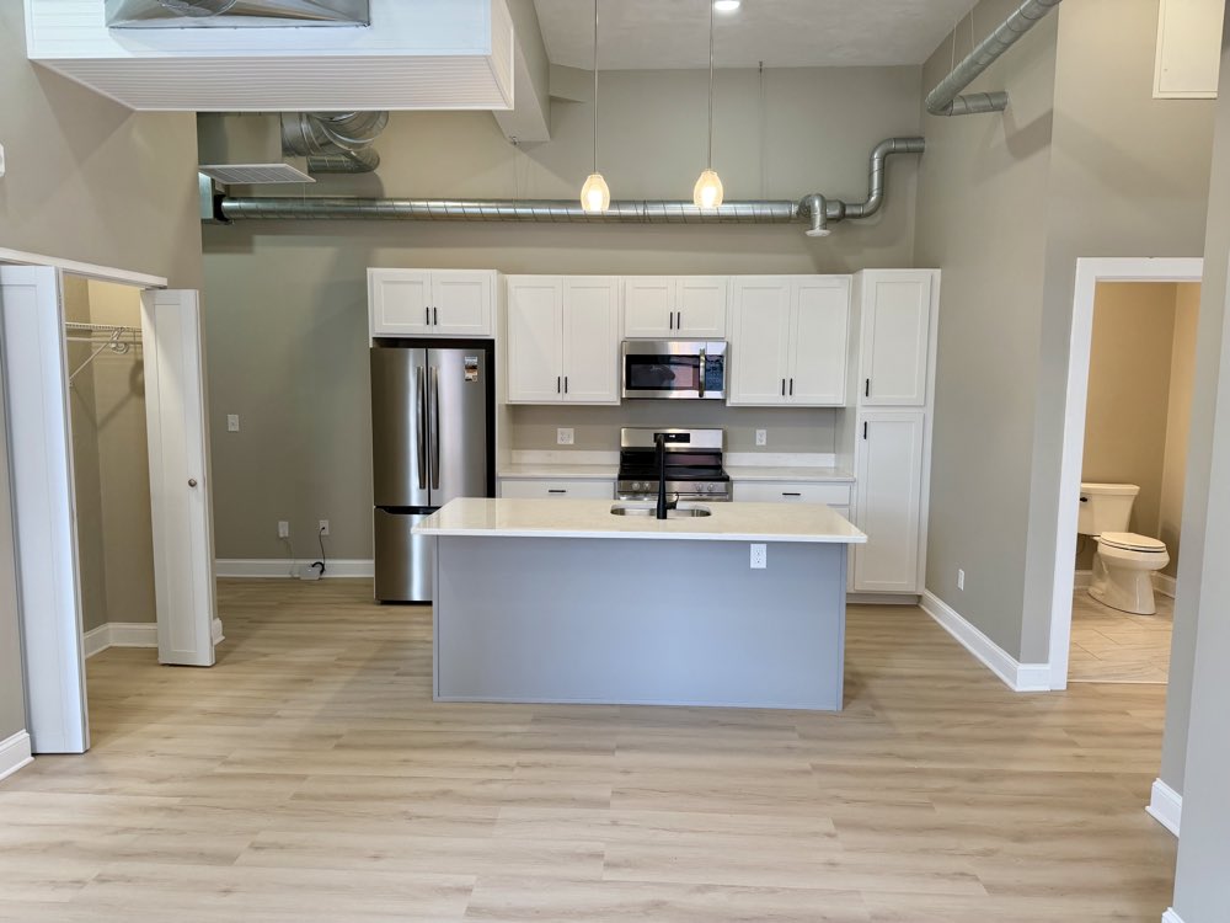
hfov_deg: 71.6
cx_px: 615
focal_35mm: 24
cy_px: 462
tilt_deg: -7.5
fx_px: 853
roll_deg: -0.9
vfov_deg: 56.8
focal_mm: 6.76
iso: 125
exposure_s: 1/120
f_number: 1.78
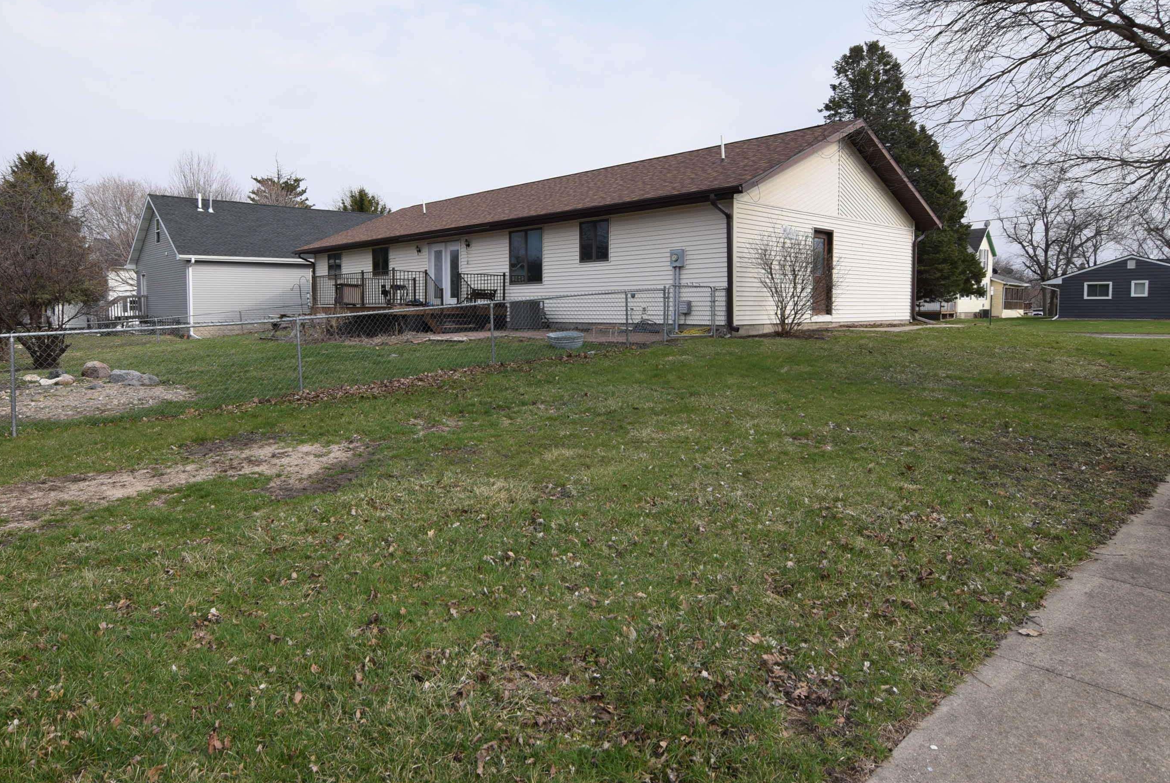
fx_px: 701
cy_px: 351
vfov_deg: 58.2
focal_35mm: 22
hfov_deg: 79.5
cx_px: 532
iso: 100
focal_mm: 13
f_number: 8
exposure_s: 1/200
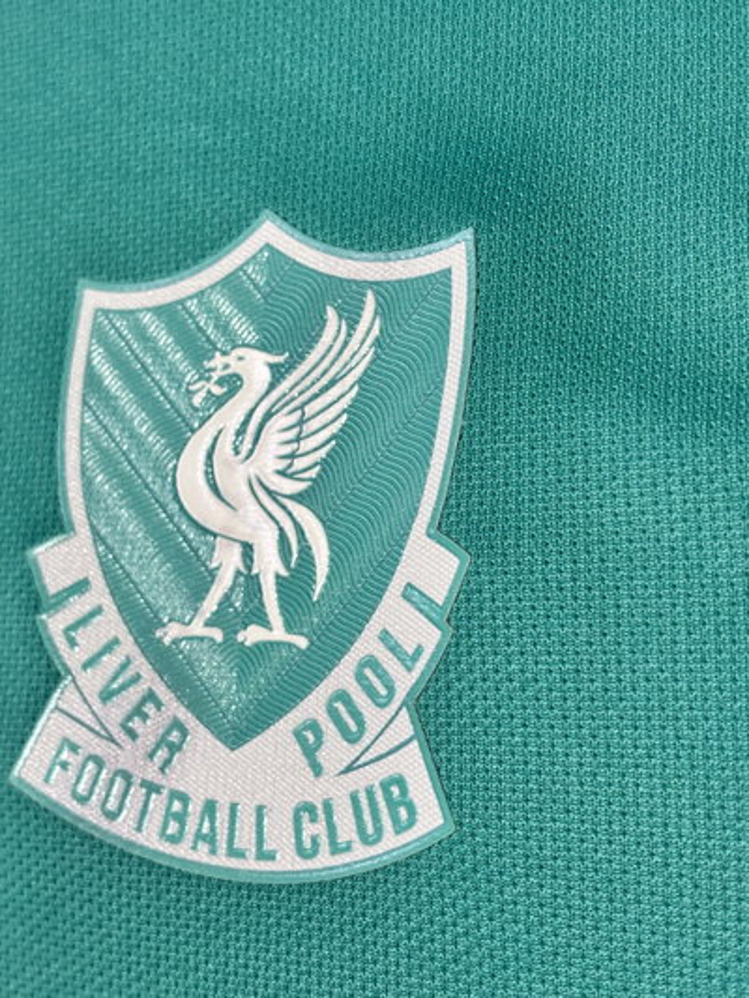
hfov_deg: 28.0
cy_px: 499
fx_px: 1500
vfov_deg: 36.8
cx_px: 374
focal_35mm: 52
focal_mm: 5.96
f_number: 1.6
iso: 125
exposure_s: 1/33
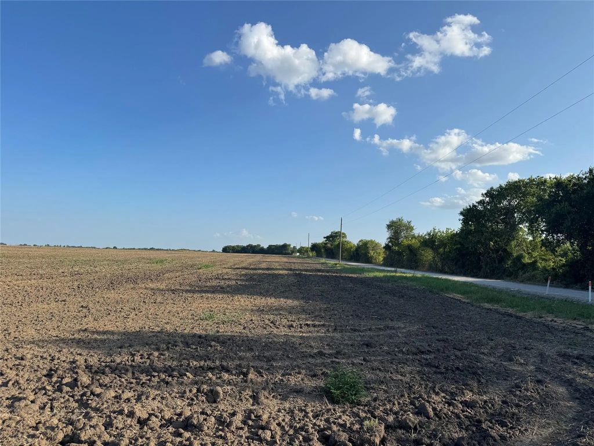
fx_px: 412
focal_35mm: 24
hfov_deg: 71.6
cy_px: 223
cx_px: 297
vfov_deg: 56.8
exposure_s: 1/4608
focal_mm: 6.76
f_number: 1.78
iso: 80
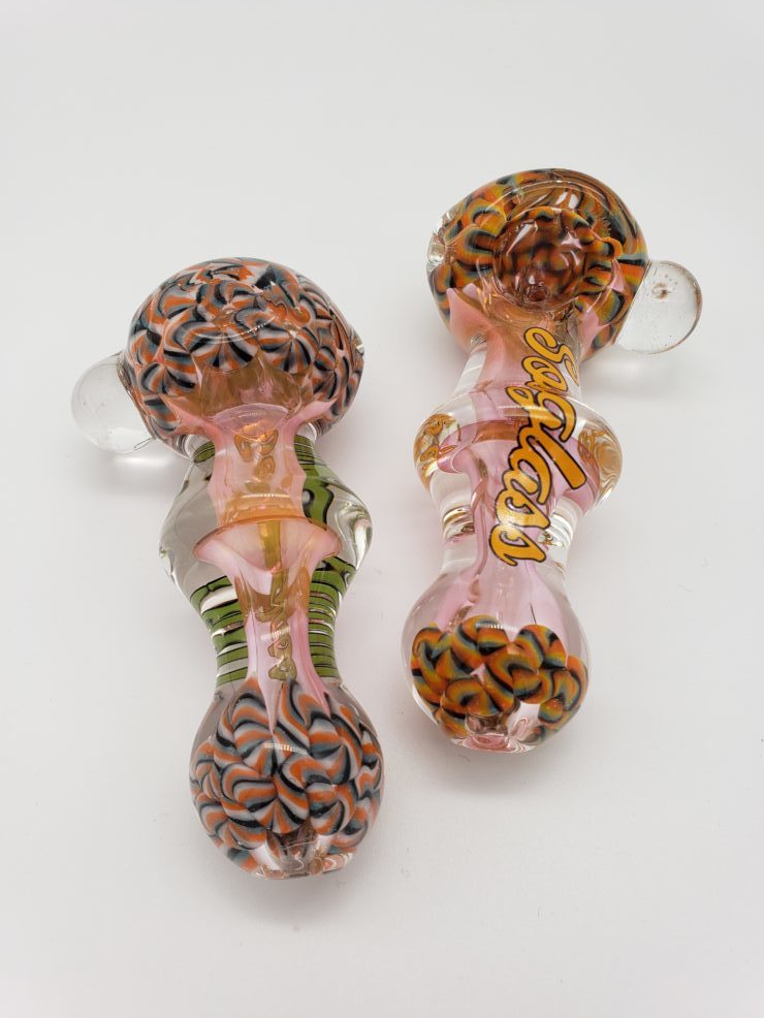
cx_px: 388
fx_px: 794
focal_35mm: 27
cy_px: 501
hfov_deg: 51.4
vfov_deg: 65.3
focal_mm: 4.3
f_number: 2.4
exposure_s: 1/241
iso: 50
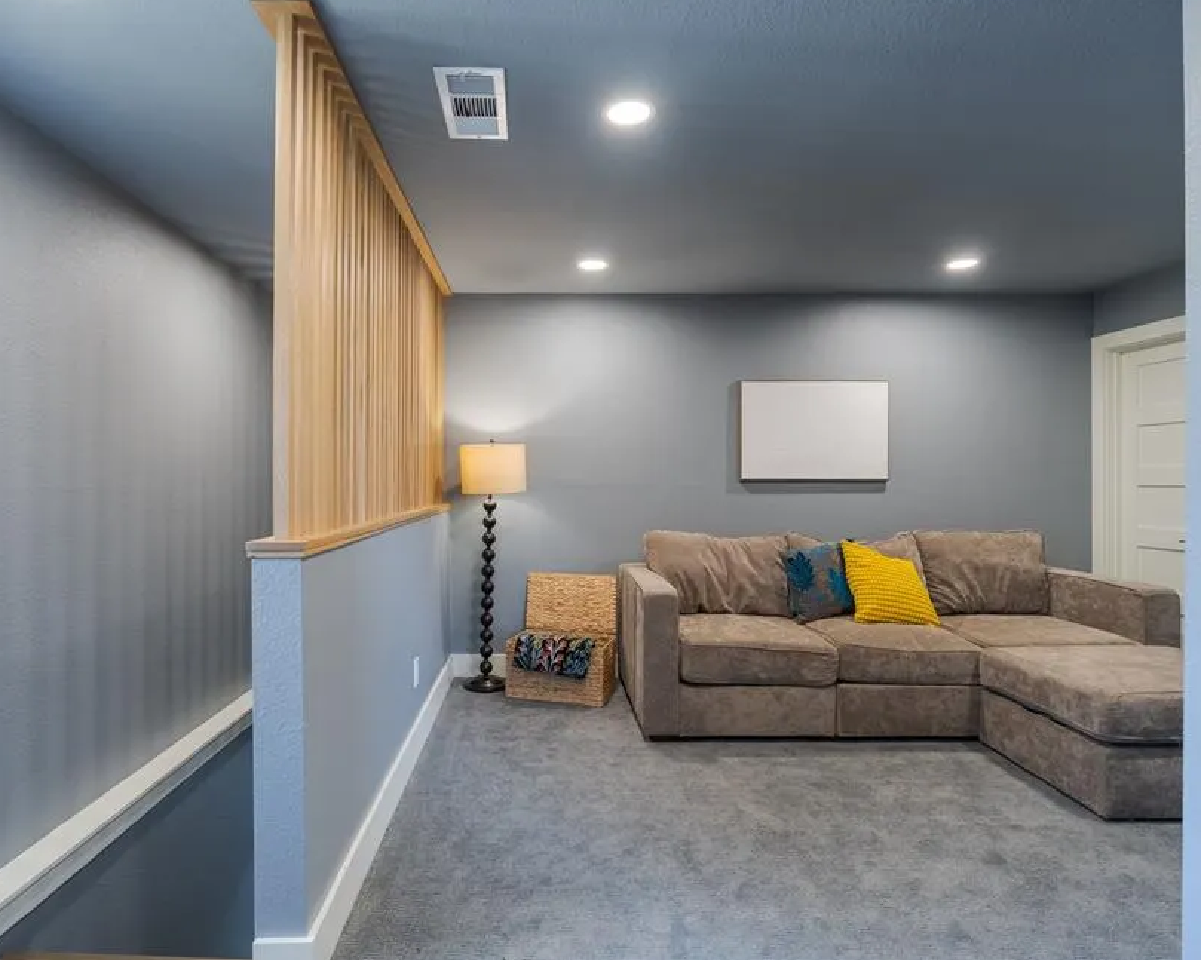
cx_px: 537
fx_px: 675
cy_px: 490
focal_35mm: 19
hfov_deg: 83.0
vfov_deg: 70.8
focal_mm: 16
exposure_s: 1/100
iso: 400
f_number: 7.1
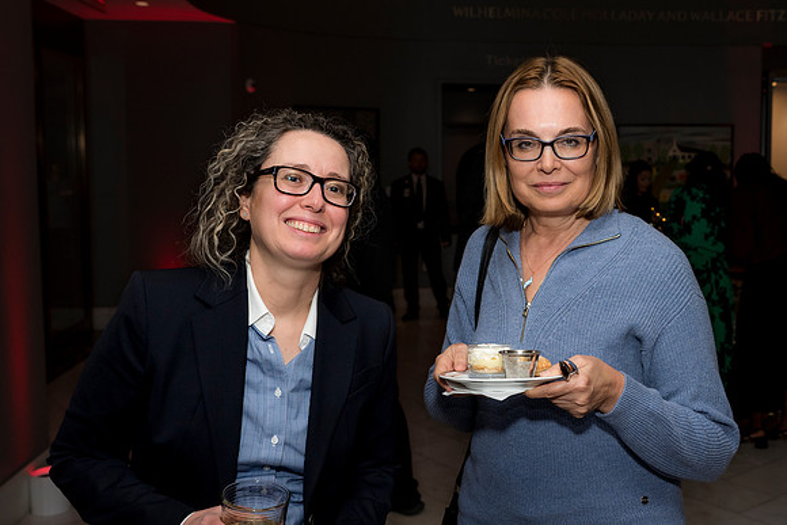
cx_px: 534
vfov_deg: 30.2
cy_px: 239
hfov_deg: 43.4
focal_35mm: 44
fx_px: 972
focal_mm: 31
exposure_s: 1/125
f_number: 5
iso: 800
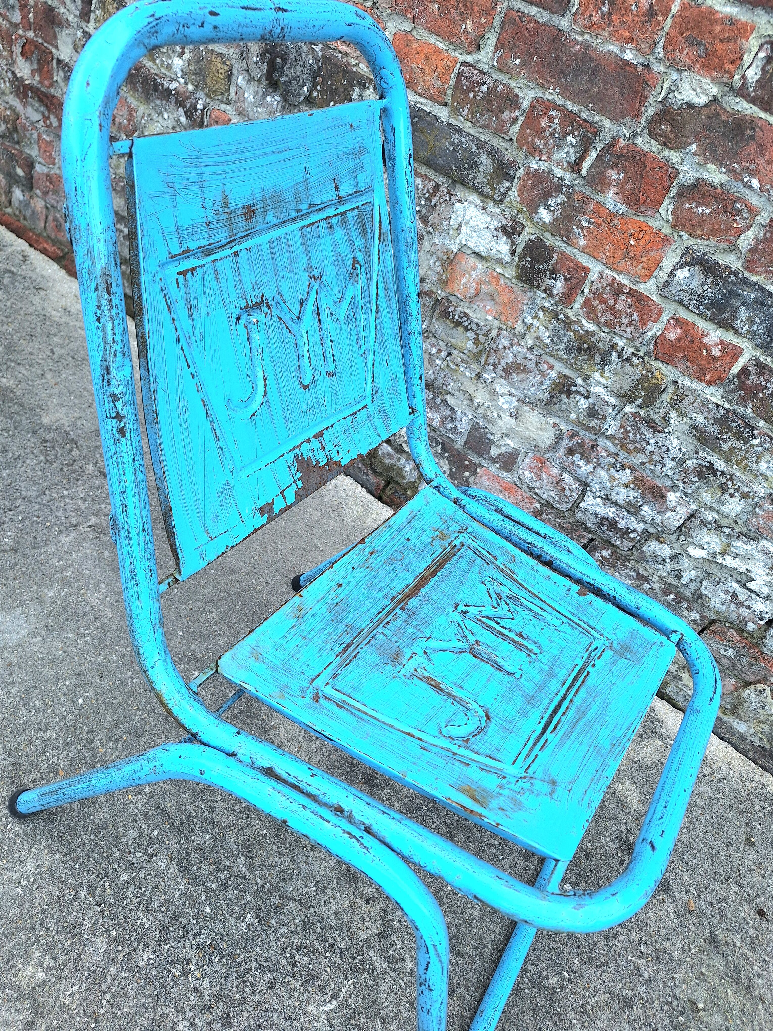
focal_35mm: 23
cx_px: 386
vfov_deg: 73.9
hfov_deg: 58.9
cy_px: 516
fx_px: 685
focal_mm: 5.54
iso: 40
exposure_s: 1/227
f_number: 1.8
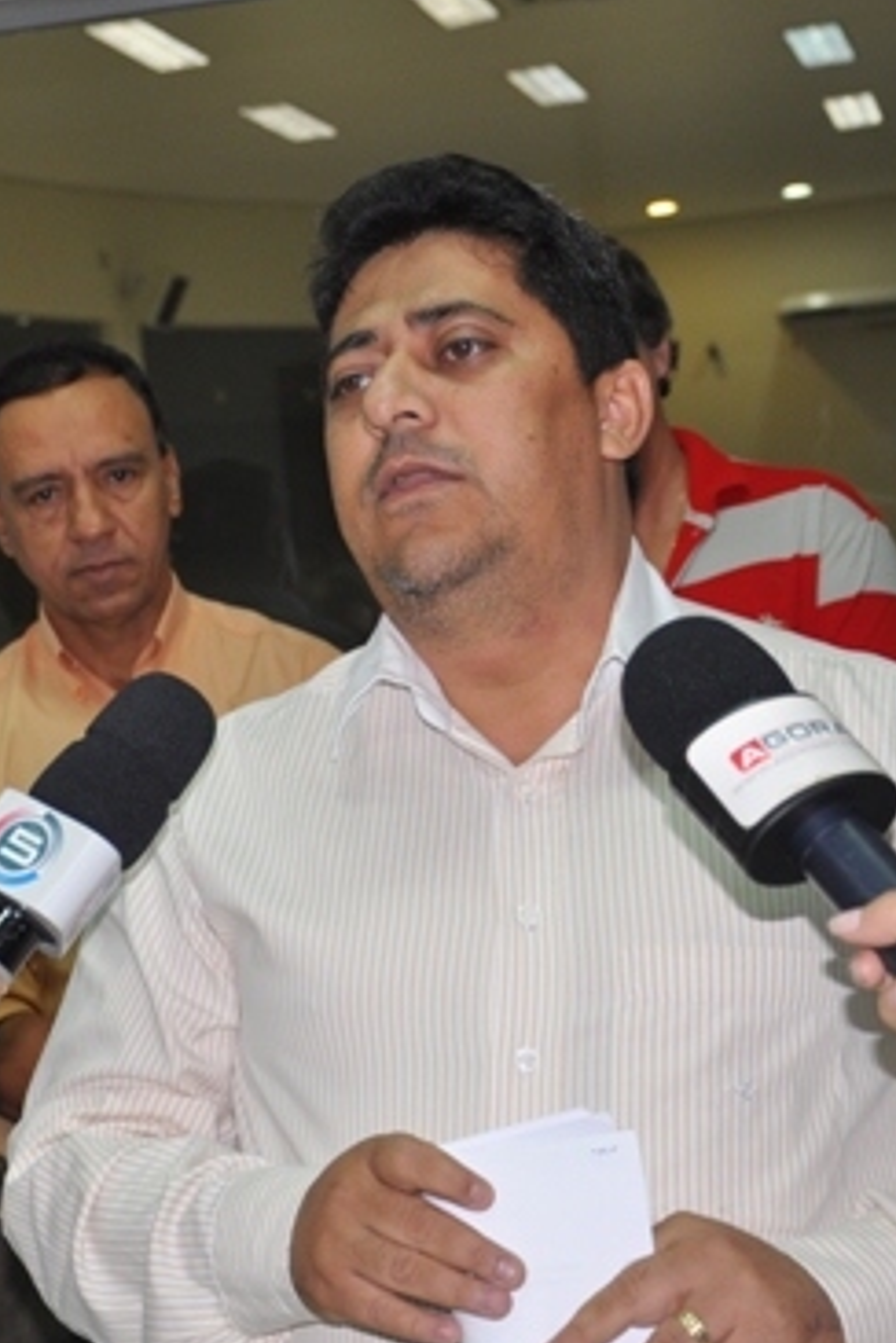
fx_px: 2977
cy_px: 672
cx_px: 296
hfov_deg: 17.1
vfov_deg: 25.4
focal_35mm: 80
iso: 500
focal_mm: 35
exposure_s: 1/60
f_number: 4.5
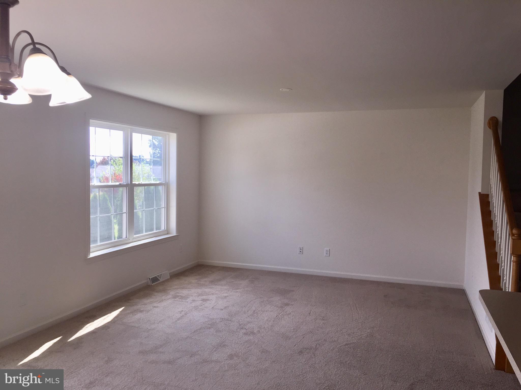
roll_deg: -2.1
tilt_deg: -2.7
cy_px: 195
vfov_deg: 48.2
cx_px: 260
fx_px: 436
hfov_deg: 61.7
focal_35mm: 29
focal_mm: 4.15
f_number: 2.2
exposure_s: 1/173
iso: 32
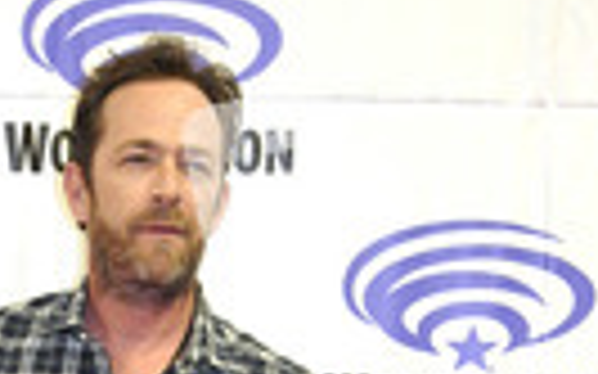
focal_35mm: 110
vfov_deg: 10.6
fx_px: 1792
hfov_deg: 18.5
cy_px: 829
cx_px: 7
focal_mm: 24
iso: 1000
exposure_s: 1/60
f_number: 4.5
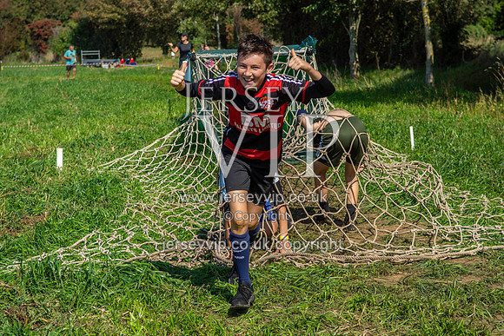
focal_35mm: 82
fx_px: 1155
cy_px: 168
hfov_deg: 24.6
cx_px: 252
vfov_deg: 16.6
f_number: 4
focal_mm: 55
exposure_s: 1/8000
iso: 100
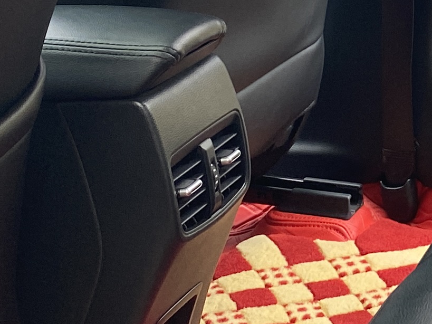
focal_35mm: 128
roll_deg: +1.8
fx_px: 1597
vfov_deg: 11.3
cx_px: 553
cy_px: -73
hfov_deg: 14.8
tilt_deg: -10.6
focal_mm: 4.25
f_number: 1.8
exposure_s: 1/122
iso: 64
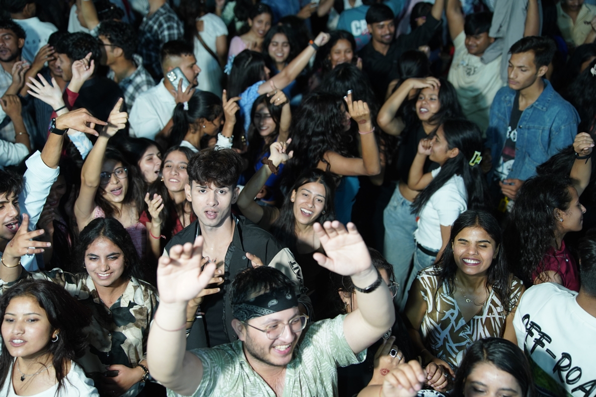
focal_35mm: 43
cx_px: 298
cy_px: 198
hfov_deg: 45.4
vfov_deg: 31.2
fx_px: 712
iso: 1000
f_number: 2.8
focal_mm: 43
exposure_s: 1/200
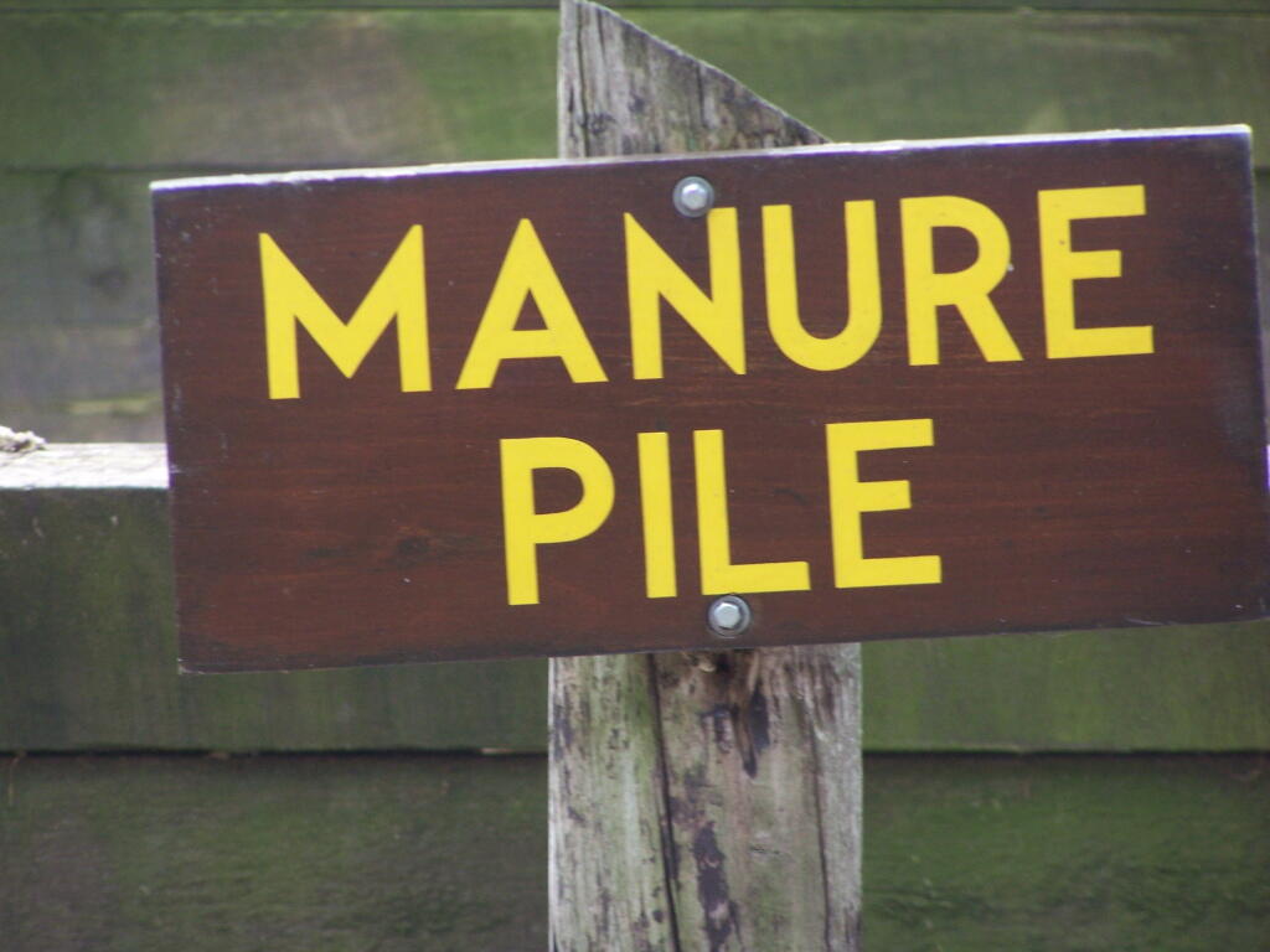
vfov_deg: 4.4
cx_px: 635
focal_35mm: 337
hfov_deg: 5.9
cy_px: 476
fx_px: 12364
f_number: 3.6
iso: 140
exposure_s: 1/100
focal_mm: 55.9
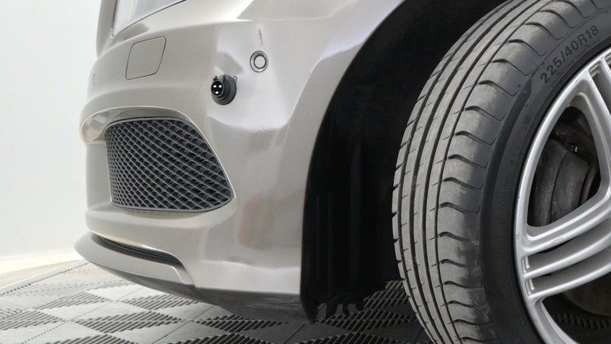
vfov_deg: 18.3
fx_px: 1069
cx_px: 617
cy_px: 166
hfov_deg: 29.7
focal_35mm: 66
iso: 2500
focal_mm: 20
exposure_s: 1/80
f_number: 4.5
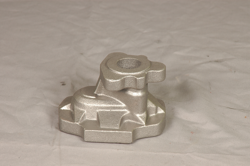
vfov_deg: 7.6
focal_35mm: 180
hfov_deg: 11.4
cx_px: 125
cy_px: 83
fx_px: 1249
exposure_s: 1/125
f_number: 10
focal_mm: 120
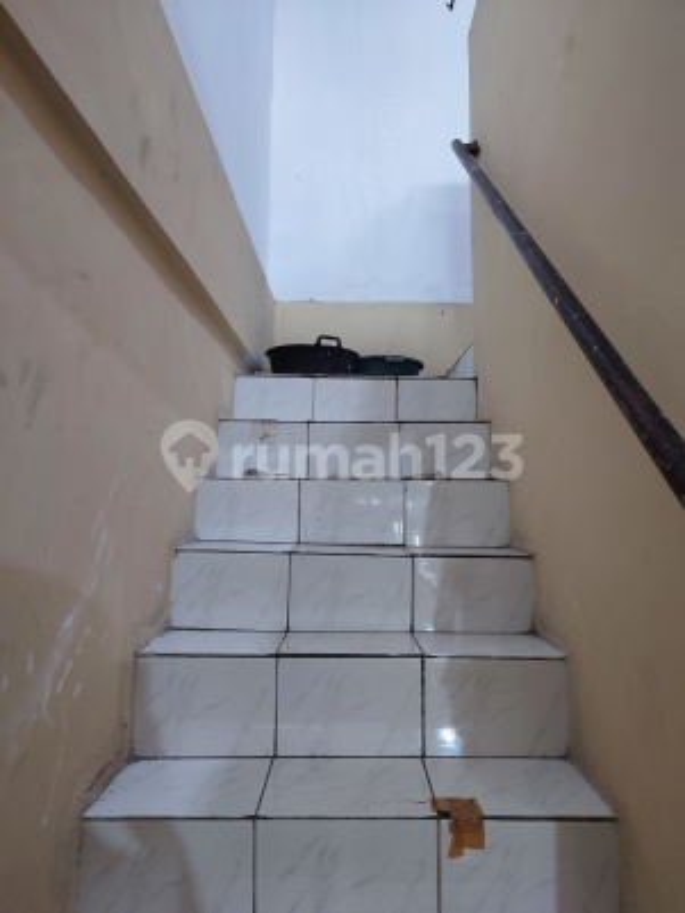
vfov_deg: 69.4
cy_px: 456
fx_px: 659
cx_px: 342
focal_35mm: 25
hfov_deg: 54.9
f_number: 1.9
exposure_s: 1/24
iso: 659
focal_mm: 6.04
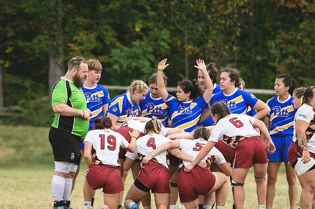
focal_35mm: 570
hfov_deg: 3.6
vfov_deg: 2.4
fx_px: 4984
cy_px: 104
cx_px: 158
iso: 320
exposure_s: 1/1000
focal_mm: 380
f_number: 6
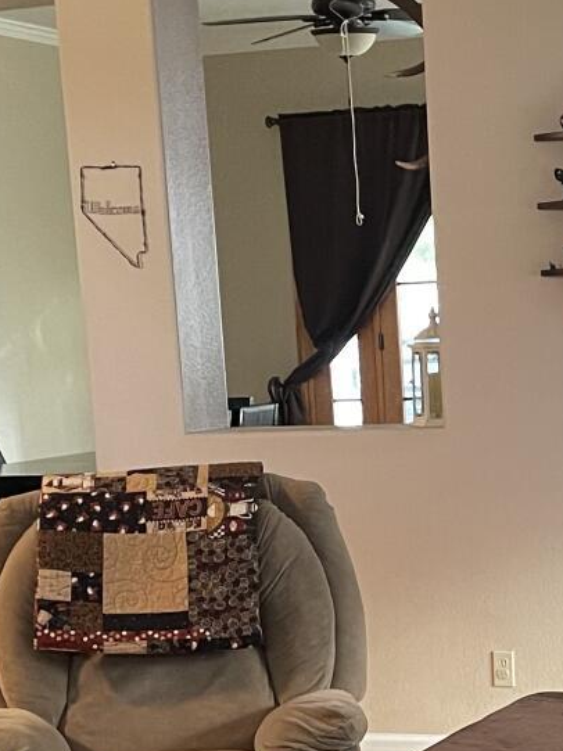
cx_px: 514
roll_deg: +3.8
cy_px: 736
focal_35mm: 96
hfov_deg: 15.2
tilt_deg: -10.2
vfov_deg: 19.9
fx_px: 2083
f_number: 1.6
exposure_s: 1/30
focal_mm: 4.2
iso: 640
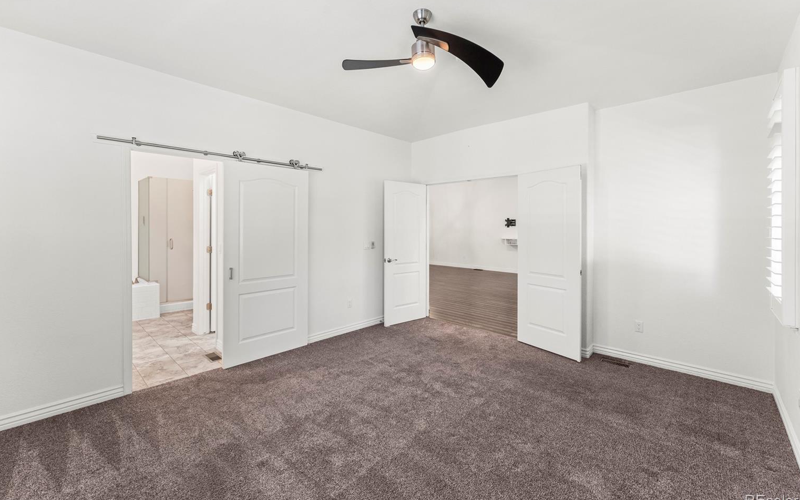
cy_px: 231
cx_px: 409
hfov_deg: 101.4
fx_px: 327
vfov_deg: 74.7
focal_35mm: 15
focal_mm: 14
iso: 800
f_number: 8
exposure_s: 1/2.5
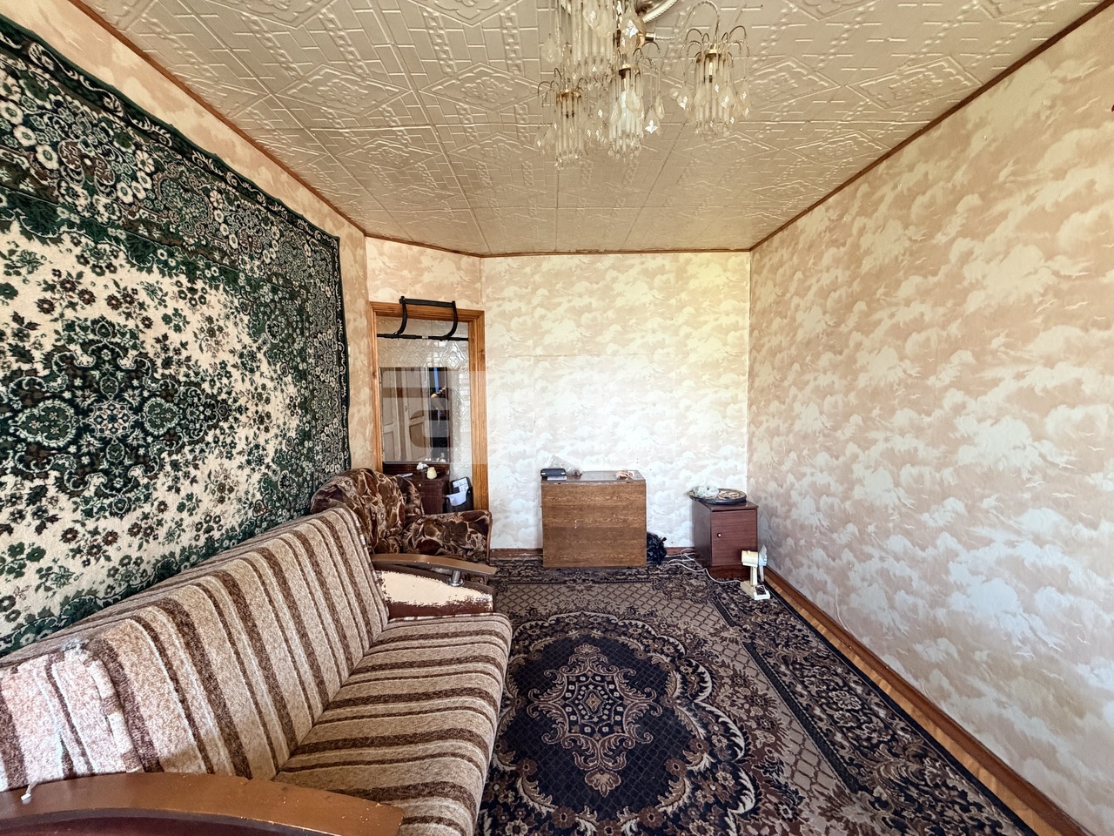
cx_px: 557
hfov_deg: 102.1
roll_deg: +1.0
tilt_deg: -3.7
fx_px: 451
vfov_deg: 85.7
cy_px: 418
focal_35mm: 14
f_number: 2.2
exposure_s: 1/60
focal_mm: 2.22
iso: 500
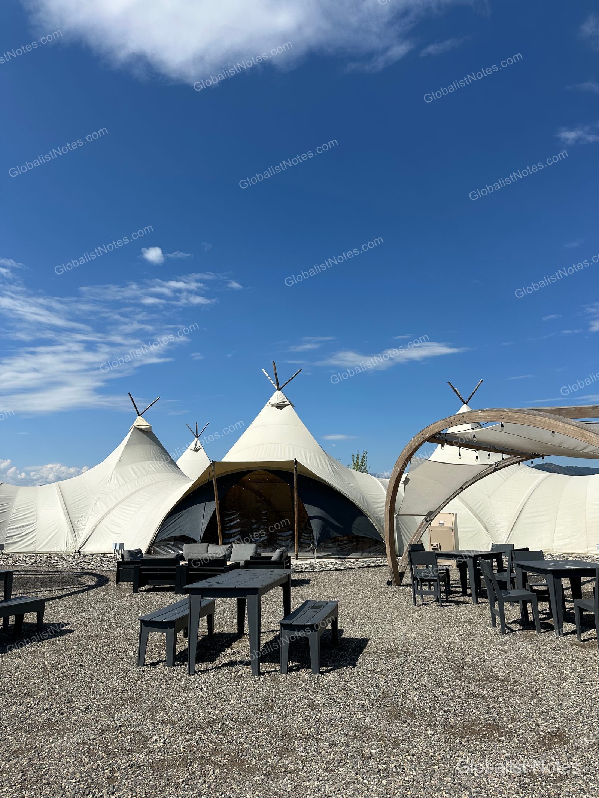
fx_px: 554
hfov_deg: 56.8
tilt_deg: +13.2
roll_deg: -0.9
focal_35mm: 24
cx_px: 300
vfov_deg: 71.6
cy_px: 399
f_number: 1.78
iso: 80
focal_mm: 6.86
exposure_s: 1/7042
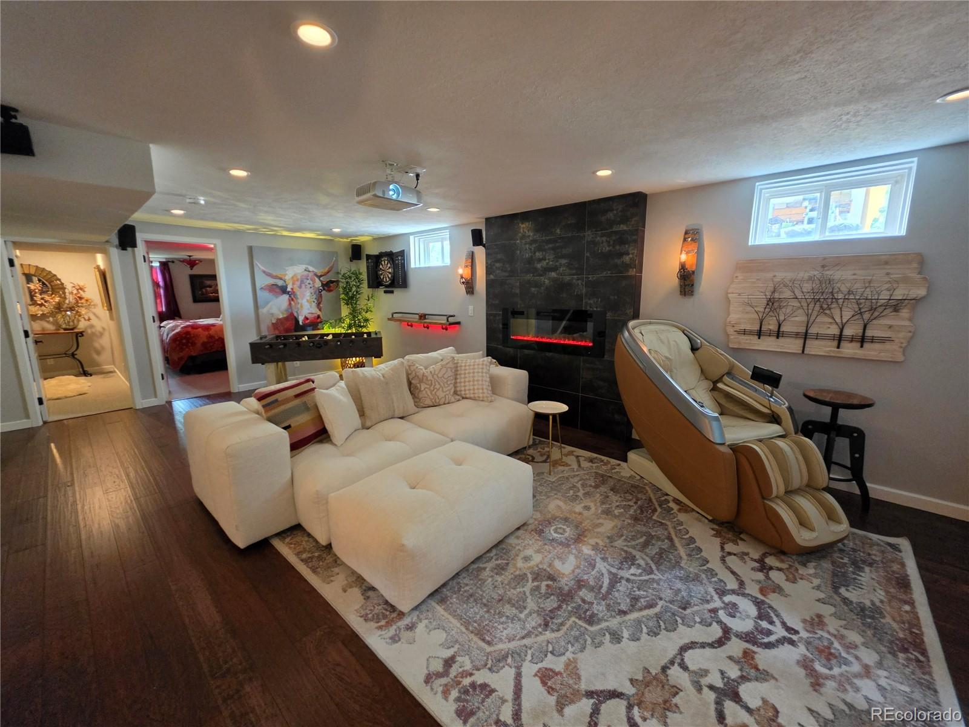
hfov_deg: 106.2
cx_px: 484
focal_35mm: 13
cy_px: 364
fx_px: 364
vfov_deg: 89.9
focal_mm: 2.2
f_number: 1.9
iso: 500
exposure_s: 1/60
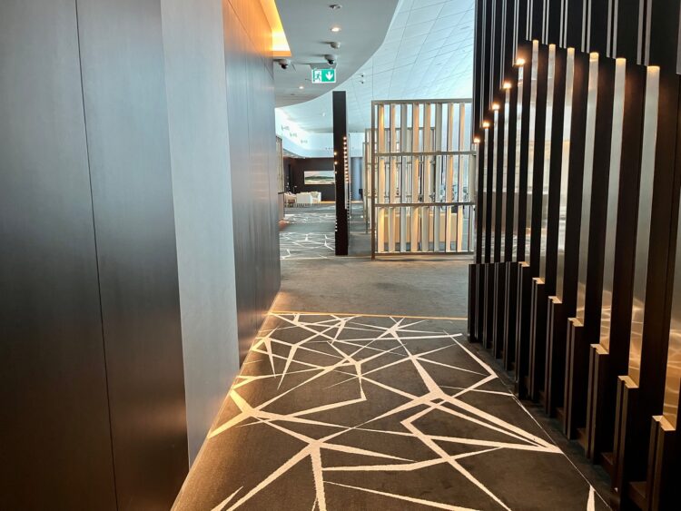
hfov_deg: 67.3
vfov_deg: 53.1
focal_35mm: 26
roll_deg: +0.7
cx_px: 340
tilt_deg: -8.5
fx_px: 512
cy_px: 256
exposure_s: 1/60
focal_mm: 5.1
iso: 200
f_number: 1.6
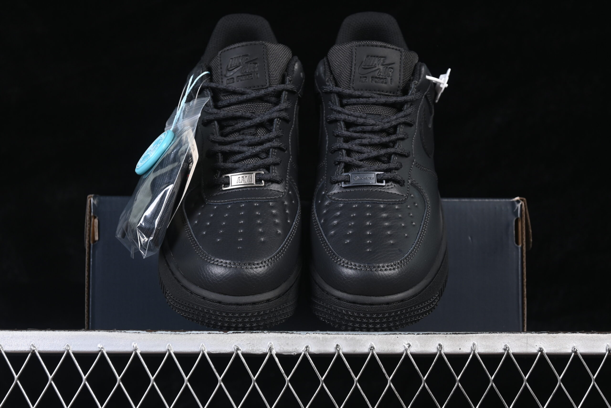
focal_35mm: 75
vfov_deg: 18.2
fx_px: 1273
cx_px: 306
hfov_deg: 27.0
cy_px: 204
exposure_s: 1/60
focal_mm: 50
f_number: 6.3
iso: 160
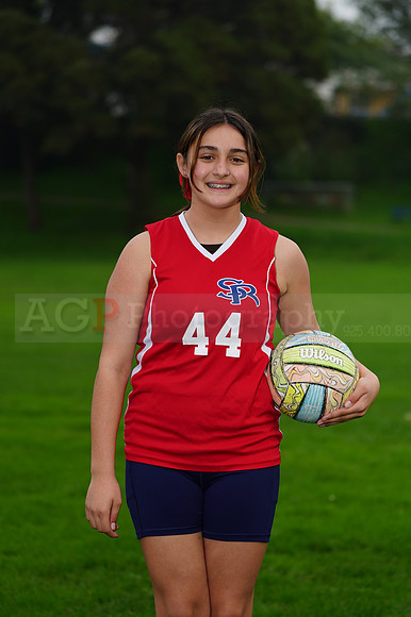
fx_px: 2572
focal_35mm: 150
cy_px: 308
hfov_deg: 9.1
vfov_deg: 13.7
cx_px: 206
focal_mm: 150
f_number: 5
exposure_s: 1/250
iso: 200
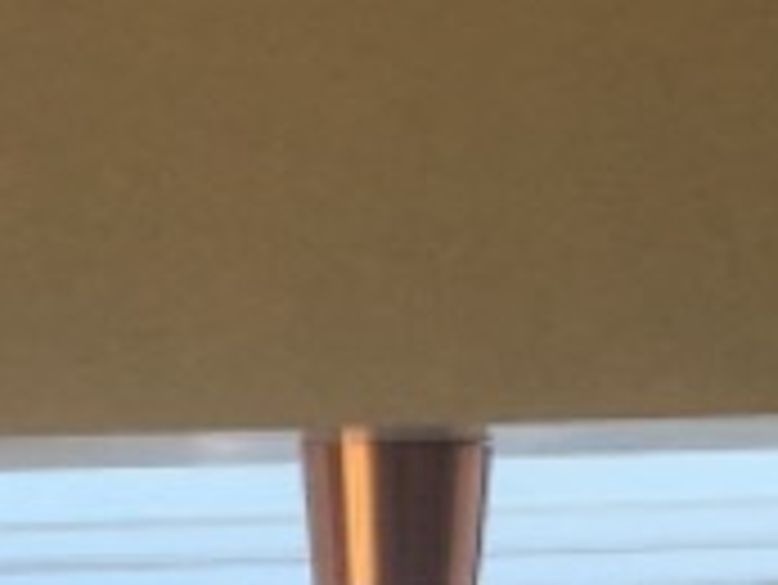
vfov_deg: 7.2
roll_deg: +1.0
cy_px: 1116
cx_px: 391
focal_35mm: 201
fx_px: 4521
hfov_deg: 9.8
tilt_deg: -3.9
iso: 32
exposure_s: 1/100
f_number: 2.2
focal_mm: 4.15
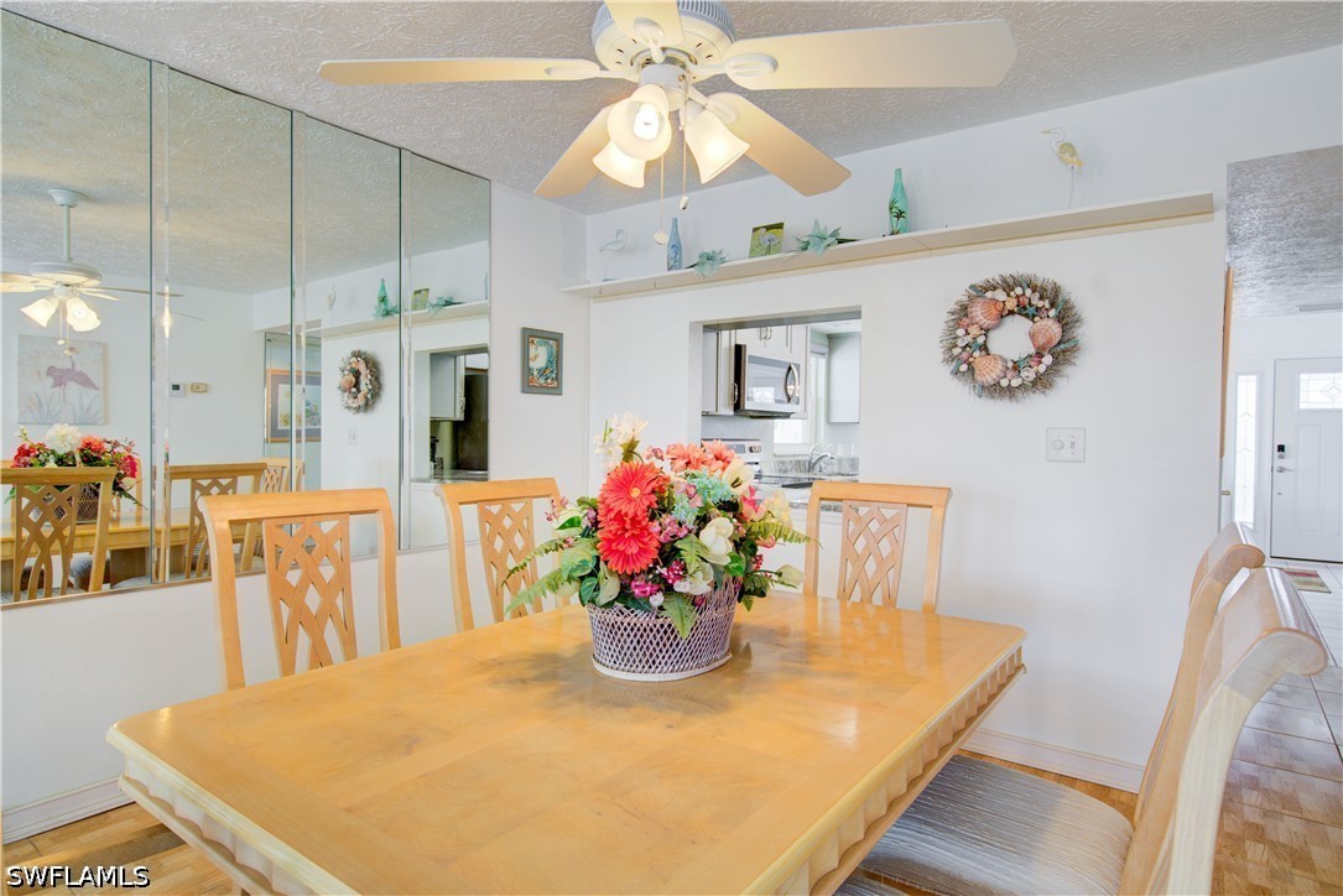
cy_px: 448
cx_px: 672
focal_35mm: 19
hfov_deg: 86.9
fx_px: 709
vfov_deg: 64.6
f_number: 8
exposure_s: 1/13
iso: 400
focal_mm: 19
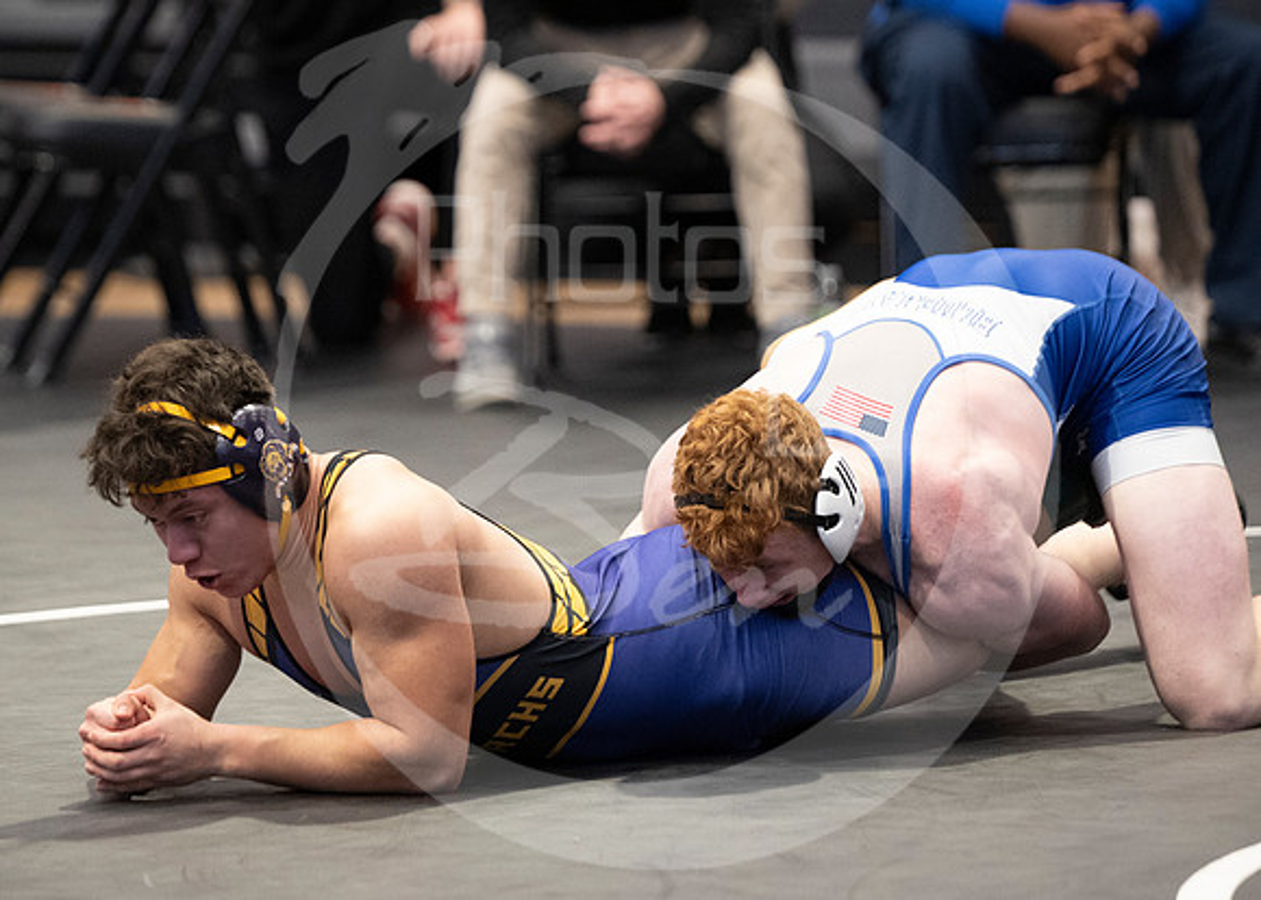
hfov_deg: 7.0
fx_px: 10249
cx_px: 579
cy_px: 431
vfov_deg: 5.0
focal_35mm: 286
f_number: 2.8
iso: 3200
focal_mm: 165
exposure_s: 1/1000
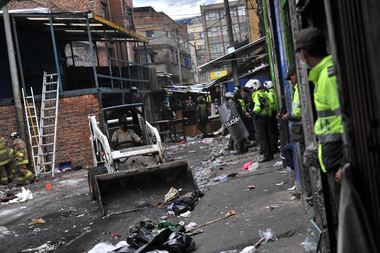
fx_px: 738
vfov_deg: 19.4
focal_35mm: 70
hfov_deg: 28.9
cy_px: 126
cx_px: 190
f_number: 2.8
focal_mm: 70
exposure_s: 1/6400
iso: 800
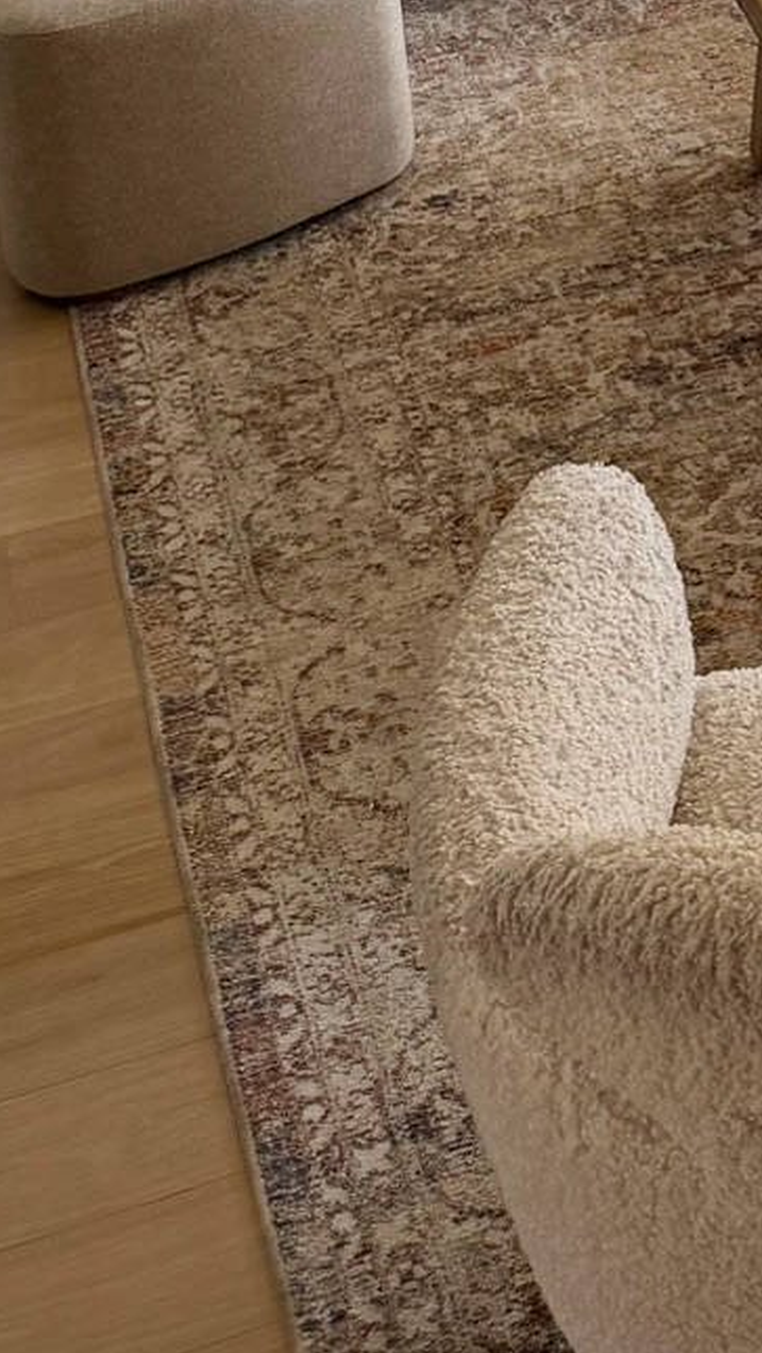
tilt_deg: -24.6
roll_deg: -0.3
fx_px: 2980
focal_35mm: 83
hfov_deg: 13.6
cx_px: 1167
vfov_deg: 23.5
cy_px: -239
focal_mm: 6.76
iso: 125
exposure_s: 1/136
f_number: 1.78
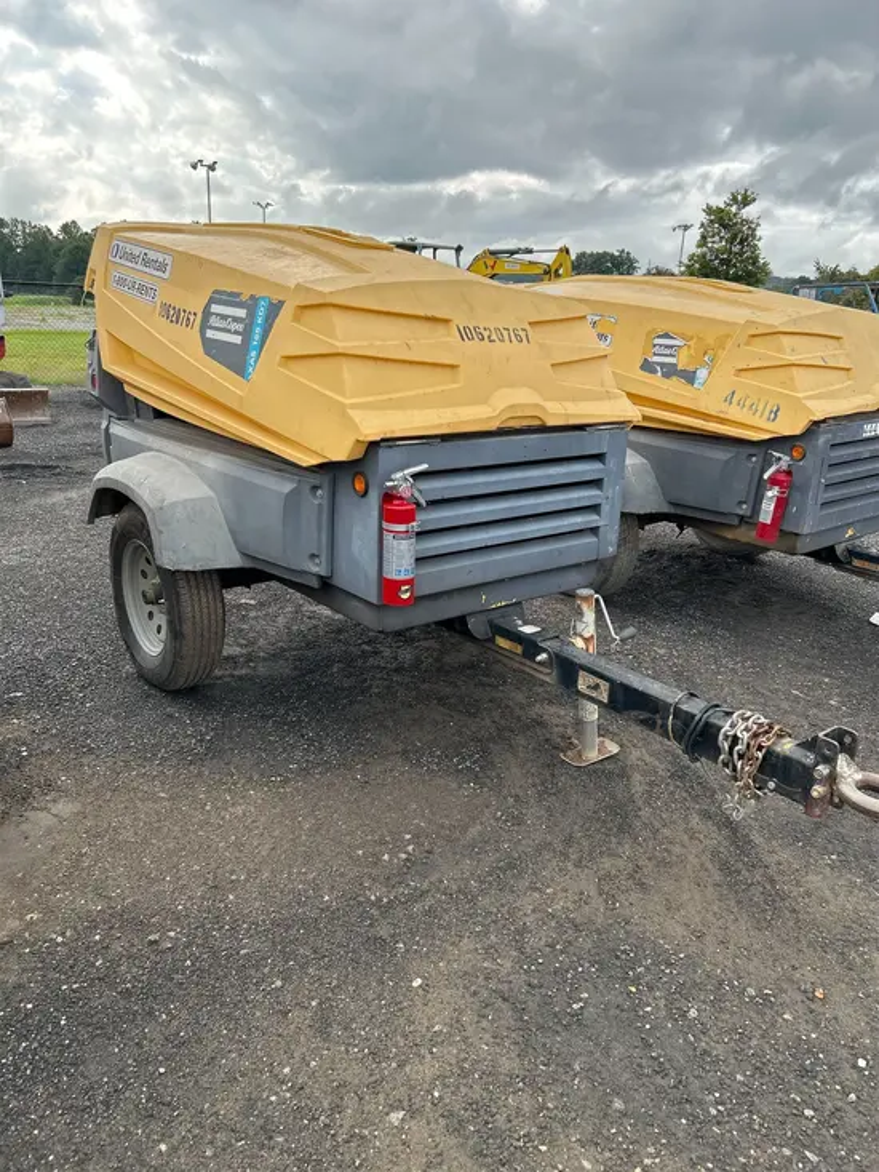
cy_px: 586
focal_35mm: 26
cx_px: 440
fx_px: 880
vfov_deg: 67.3
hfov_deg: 53.1
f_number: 1.5
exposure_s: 1/1361
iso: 50
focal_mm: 5.7
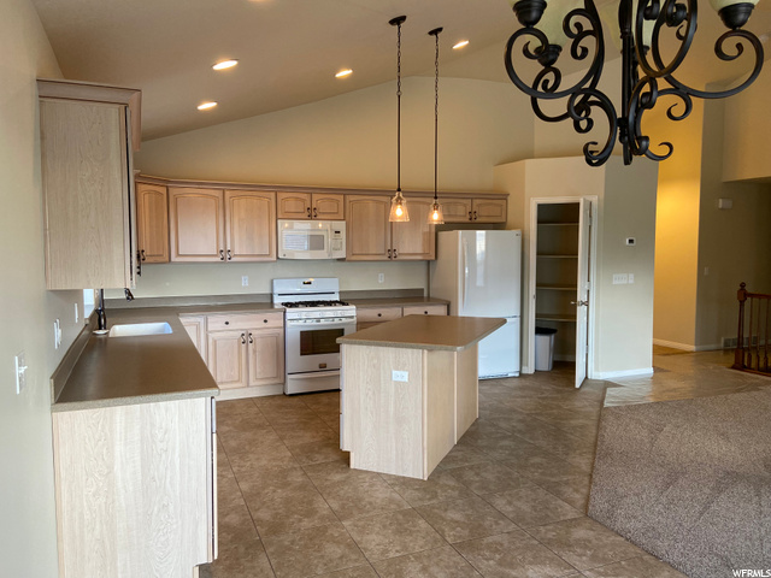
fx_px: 579
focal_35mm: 26
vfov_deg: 53.1
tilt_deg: -4.5
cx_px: 386
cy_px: 289
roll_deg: +0.5
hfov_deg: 67.3
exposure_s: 1/60
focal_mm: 4.25
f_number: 1.8
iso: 100
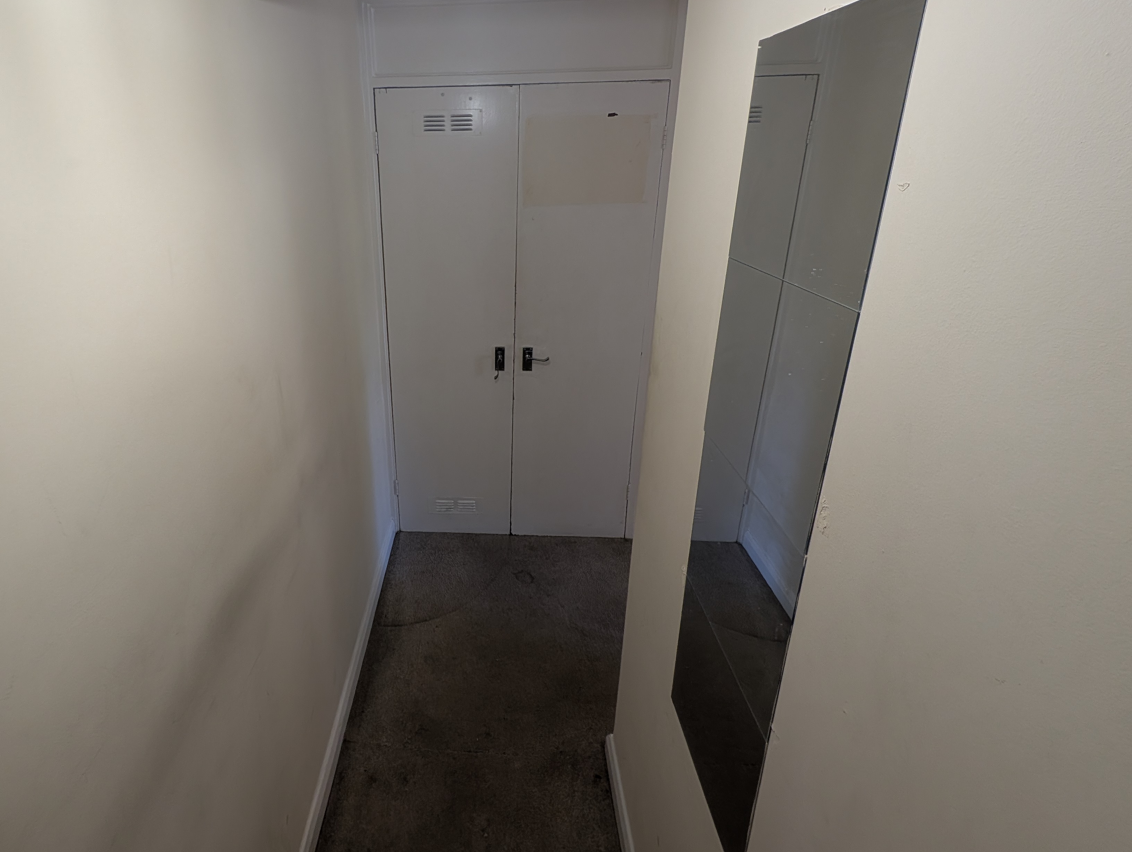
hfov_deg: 96.8
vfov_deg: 80.5
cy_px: 323
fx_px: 491
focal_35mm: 15
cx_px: 452
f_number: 1.95
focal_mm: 2.23
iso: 135
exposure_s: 1/50
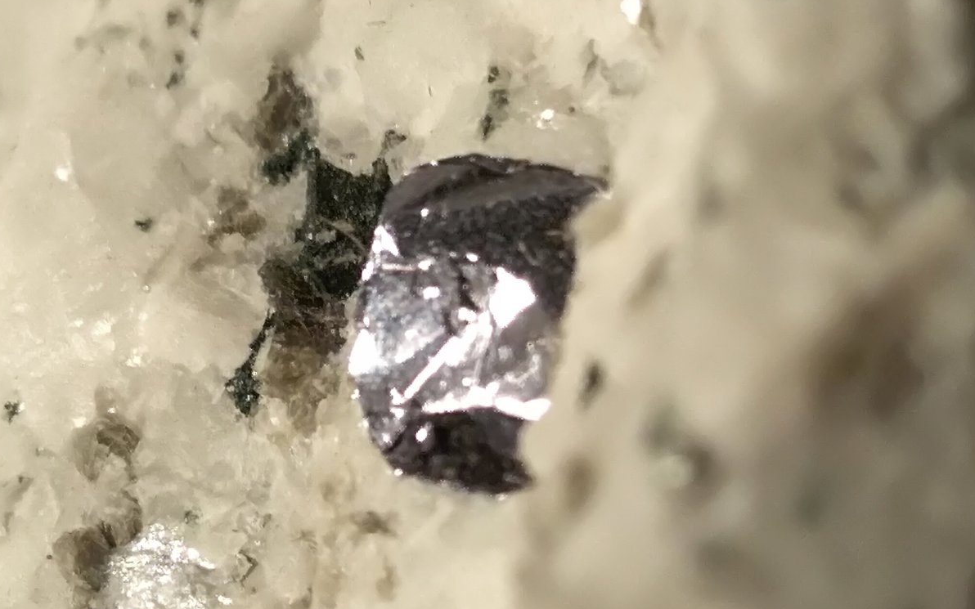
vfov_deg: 34.3
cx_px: 486
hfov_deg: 52.7
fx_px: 983
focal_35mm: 37
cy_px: 382
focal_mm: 3.54
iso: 226
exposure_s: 1/33.3
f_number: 2
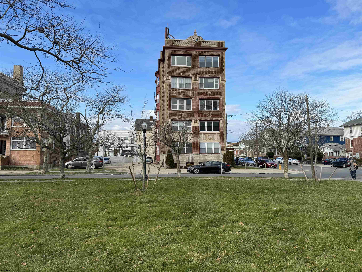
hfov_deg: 71.6
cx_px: 181
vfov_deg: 56.8
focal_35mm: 24
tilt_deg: +1.4
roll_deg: -0.3
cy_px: 136
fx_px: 251
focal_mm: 6.86
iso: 80
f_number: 1.78
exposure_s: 1/3096
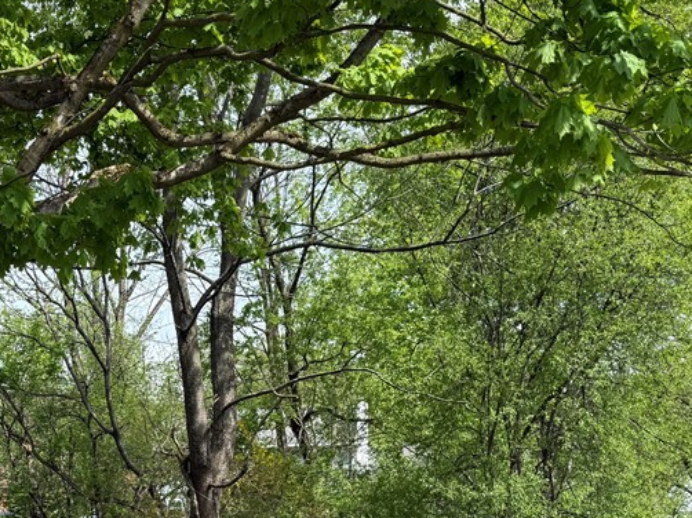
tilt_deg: +0.8
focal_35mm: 49
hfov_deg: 37.3
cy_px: 512
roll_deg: +0.7
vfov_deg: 28.0
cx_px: 120
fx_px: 979
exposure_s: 1/1493
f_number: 1.78
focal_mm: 6.76
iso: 80
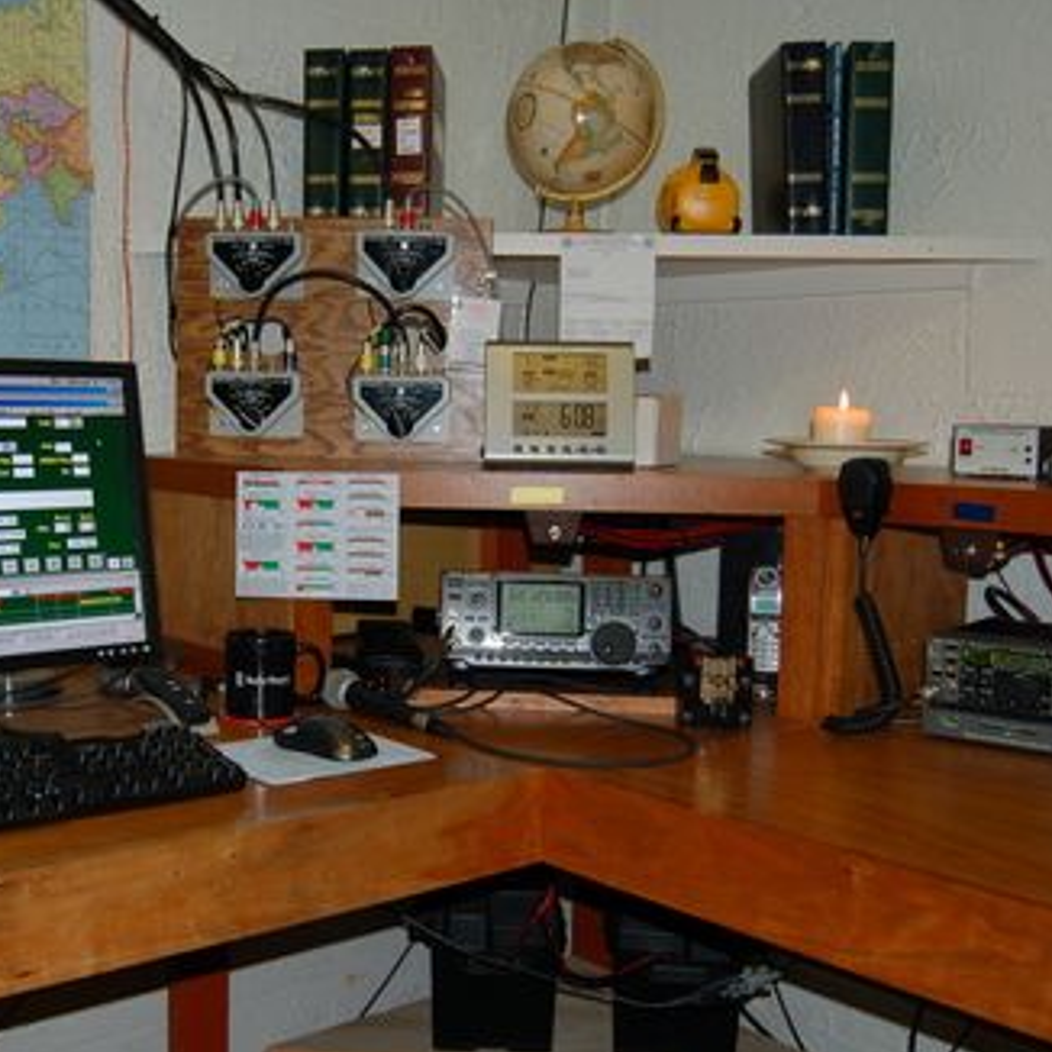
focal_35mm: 39
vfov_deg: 42.8
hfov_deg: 42.4
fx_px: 1341
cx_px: 371
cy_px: 529
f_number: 3.8
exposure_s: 1/60
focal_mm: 20
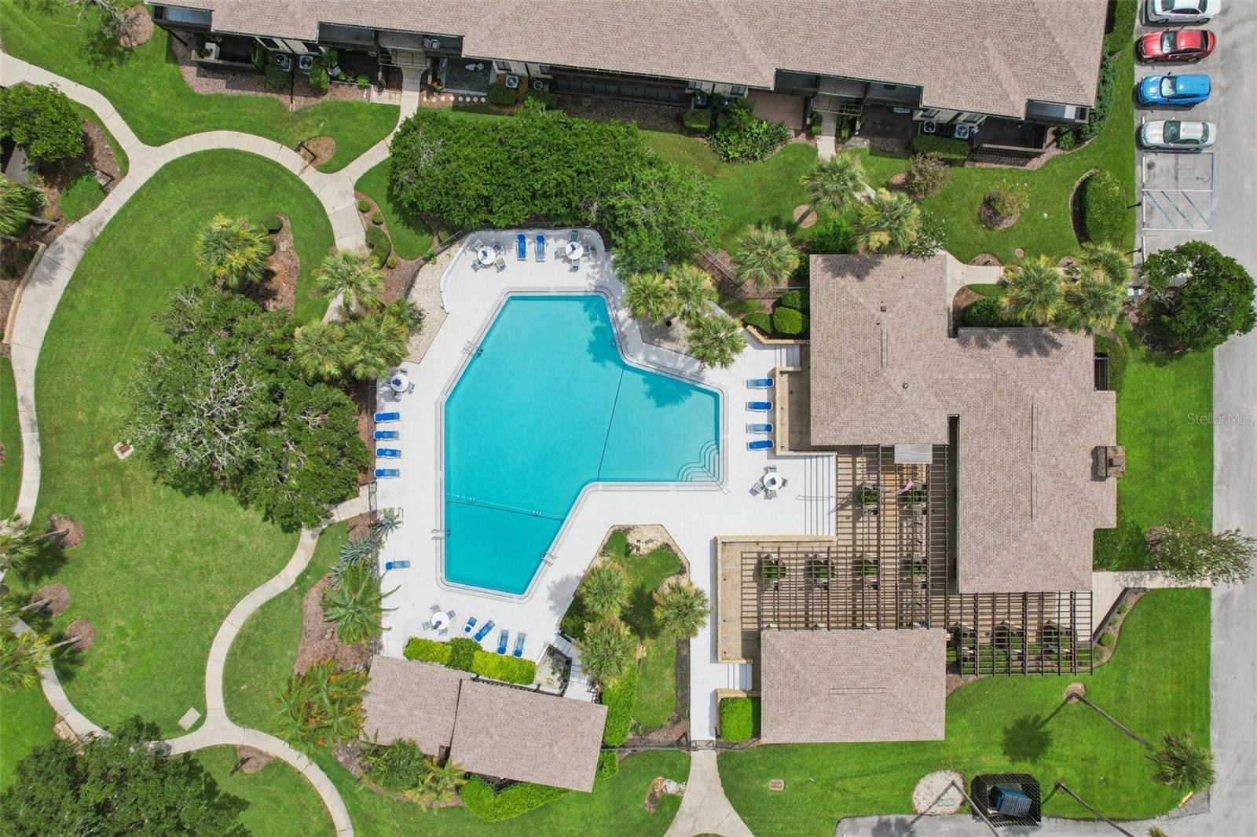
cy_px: 418
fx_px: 768
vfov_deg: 57.2
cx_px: 628
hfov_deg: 78.6
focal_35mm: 22
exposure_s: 1/4000
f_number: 2.8
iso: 160
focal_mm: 8.38
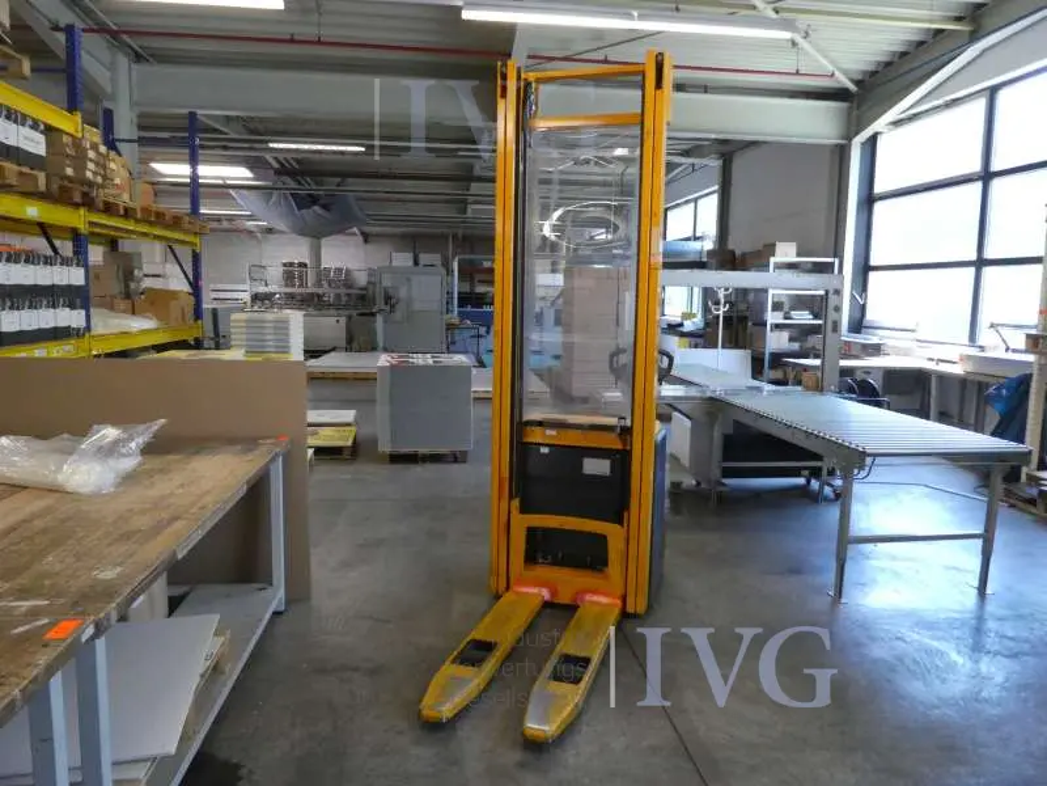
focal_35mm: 24
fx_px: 726
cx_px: 524
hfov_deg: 71.6
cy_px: 393
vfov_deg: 56.8
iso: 800
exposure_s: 1/60
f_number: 3.3
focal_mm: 4.3
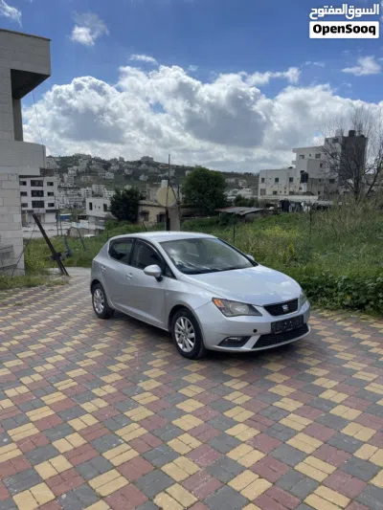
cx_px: 192
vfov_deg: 69.4
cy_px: 255
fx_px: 369
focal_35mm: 25
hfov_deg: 54.9
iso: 32
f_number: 1.6
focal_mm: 5.1
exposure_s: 1/4902
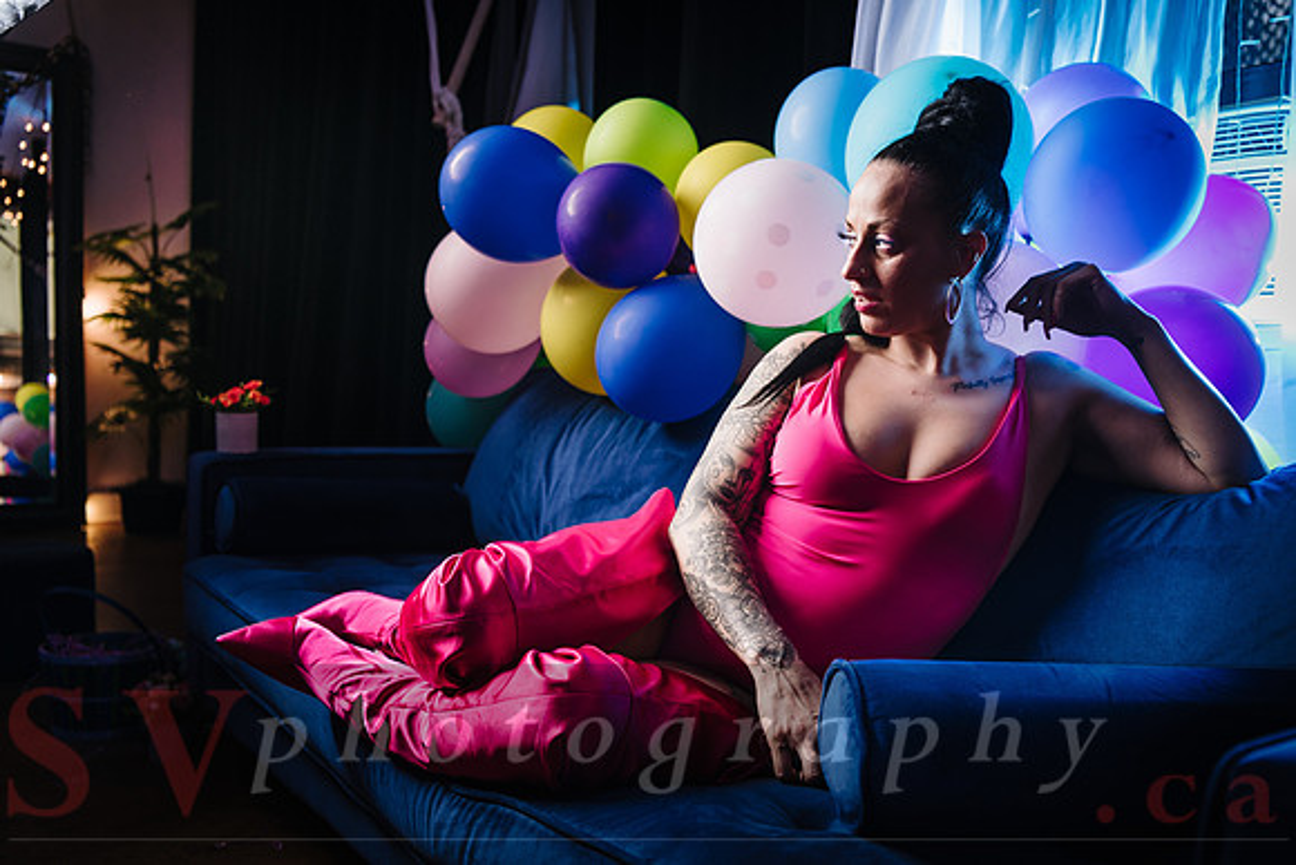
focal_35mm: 33
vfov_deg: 40.4
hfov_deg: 57.8
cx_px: 682
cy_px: 455
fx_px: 1174
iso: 64
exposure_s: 1/125
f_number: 3.2
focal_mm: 31
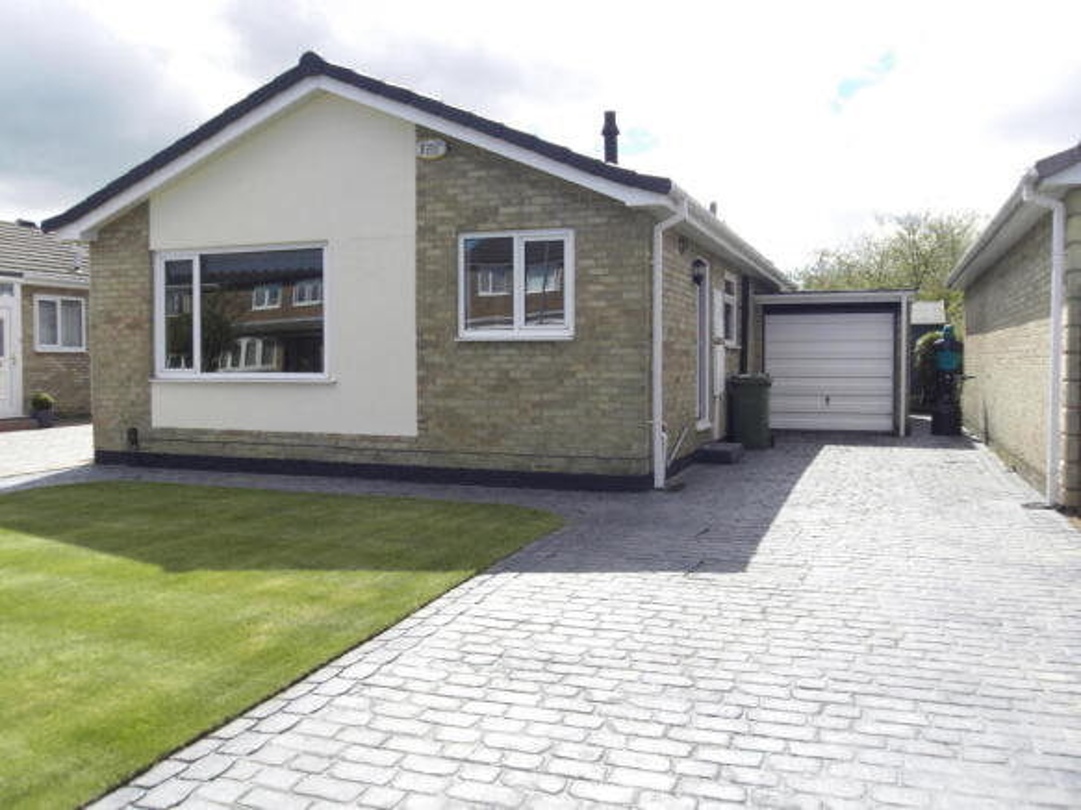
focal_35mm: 32
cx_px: 540
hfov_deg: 56.8
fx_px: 999
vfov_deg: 44.1
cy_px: 405
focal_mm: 5.7
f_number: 8
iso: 80
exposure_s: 1/200
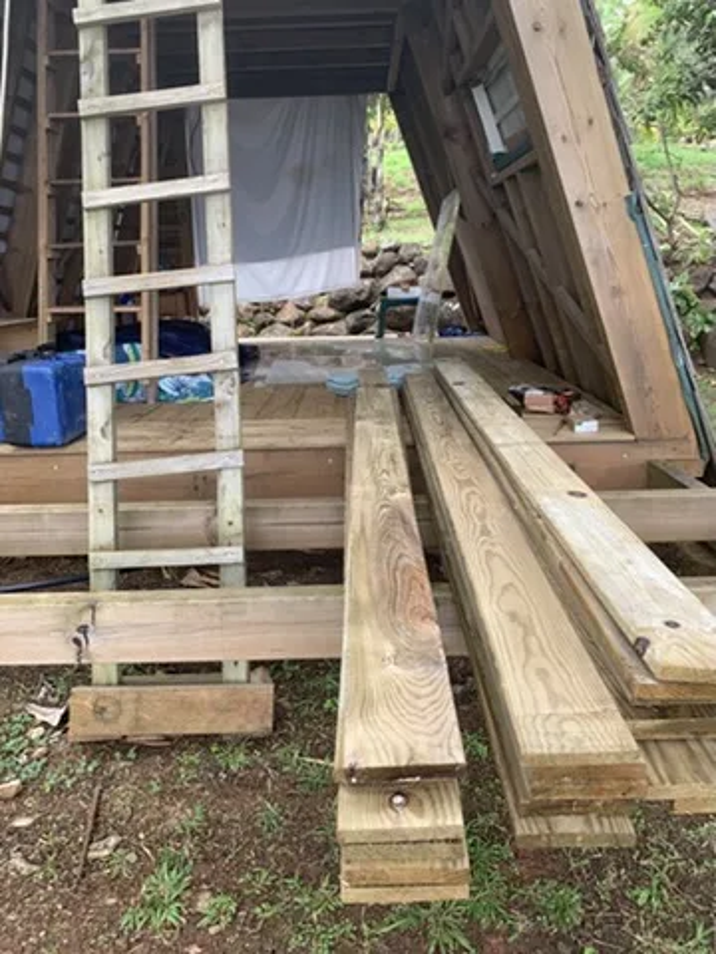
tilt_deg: -15.4
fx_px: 717
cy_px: 477
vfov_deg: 67.3
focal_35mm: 26
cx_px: 358
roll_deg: +2.9
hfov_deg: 53.1
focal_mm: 4.25
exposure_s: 1/177
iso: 25
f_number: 1.8
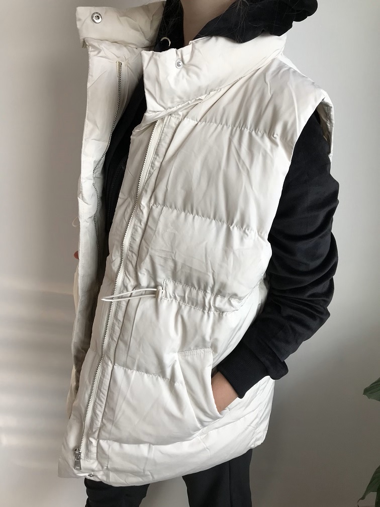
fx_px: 410
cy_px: 254
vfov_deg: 63.4
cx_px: 190
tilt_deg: -17.9
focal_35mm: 28
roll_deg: -0.9
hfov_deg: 49.7
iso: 40
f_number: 1.8
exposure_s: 1/100
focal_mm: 3.99
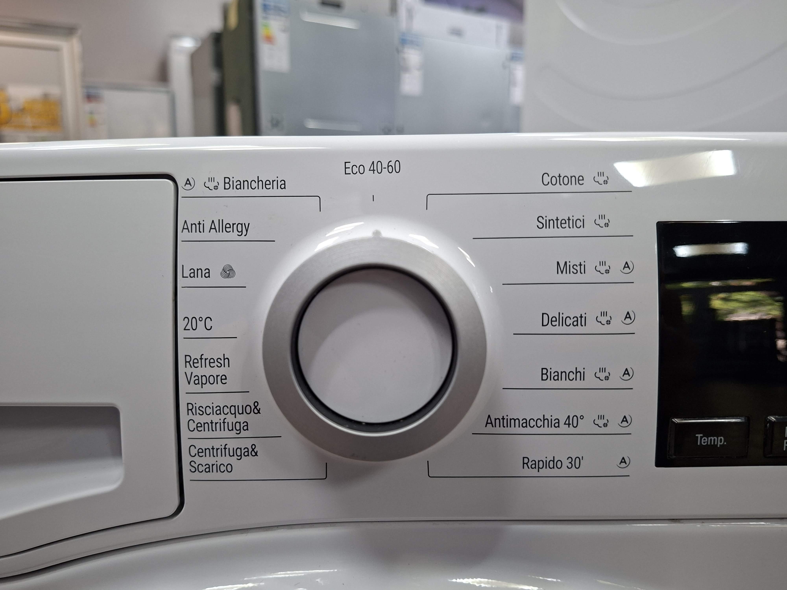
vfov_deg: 58.9
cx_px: 394
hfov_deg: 73.9
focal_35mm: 23
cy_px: 295
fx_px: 523
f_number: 1.8
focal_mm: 5.54
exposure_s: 1/50
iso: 160
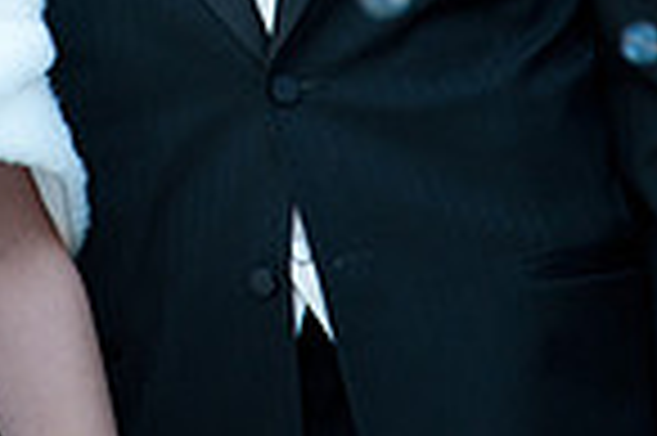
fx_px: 8677
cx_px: 130
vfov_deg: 2.9
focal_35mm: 476
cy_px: -333
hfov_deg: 4.3
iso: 2000
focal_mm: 120
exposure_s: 1/160
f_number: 5.6
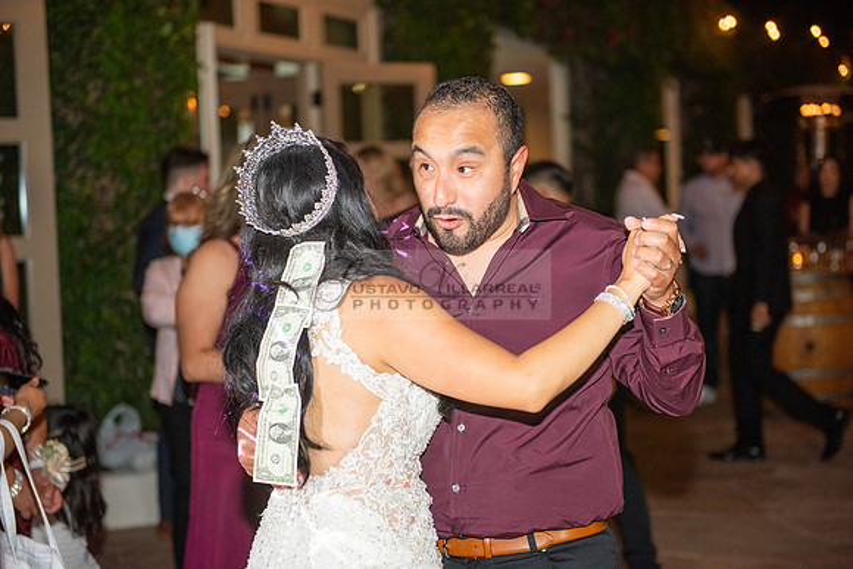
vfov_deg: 19.5
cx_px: 426
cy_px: 284
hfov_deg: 28.8
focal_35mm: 70
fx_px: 1659
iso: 1250
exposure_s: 1/125
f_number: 2.8
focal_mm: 70
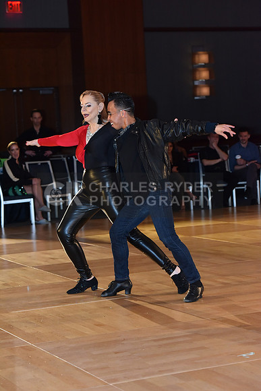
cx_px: 130
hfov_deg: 13.7
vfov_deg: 20.4
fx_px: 1087
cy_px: 196
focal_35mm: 100
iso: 2000
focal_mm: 100
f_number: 5
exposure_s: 1/250
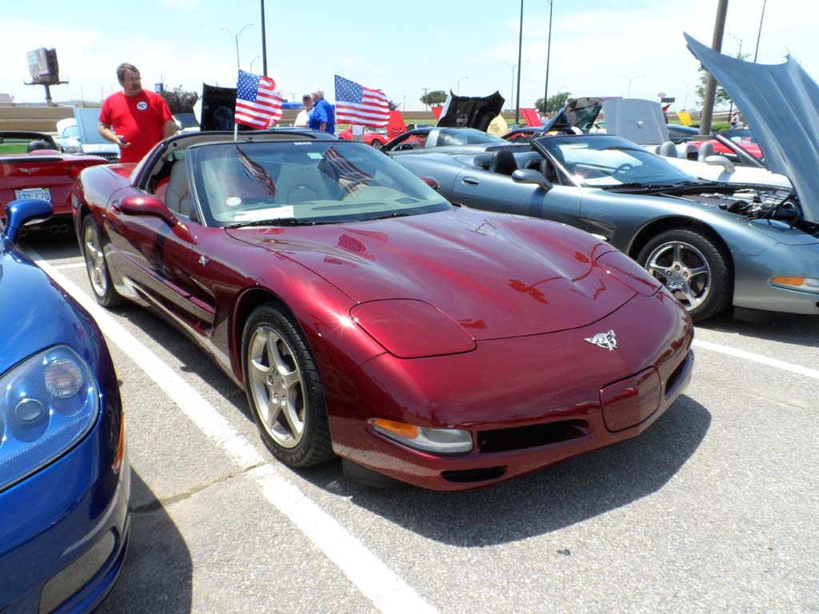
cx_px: 410
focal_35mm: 24
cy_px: 307
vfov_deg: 56.8
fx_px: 568
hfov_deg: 71.6
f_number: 4.5
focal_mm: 4
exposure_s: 1/350
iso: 80
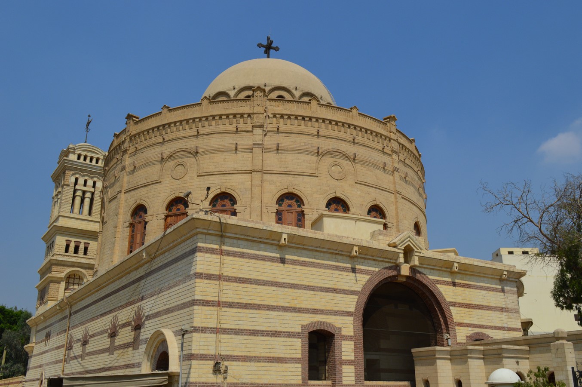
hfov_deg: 57.3
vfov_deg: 39.9
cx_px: 291
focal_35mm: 33
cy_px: 194
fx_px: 533
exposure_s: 1/500
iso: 250
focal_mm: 22
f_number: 11
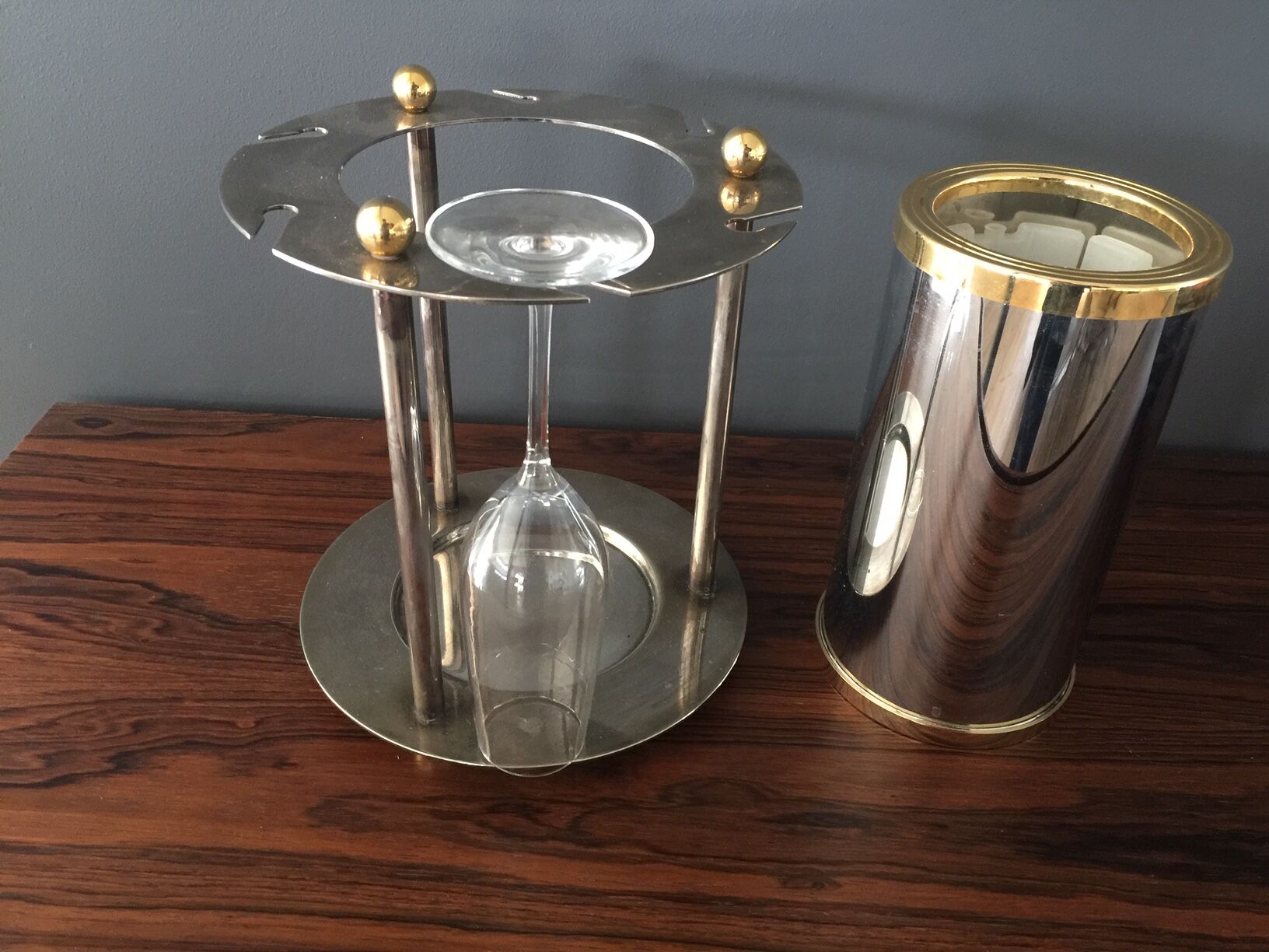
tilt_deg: -34.7
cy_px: 476
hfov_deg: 61.7
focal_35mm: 29
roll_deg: -3.3
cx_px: 634
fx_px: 1063
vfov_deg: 48.2
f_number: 2.2
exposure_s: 1/8
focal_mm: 4.15
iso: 125
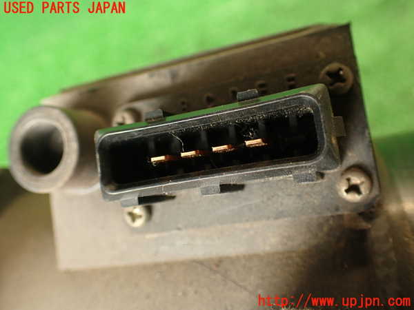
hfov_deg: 56.8
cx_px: 207
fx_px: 383
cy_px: 155
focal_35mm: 32
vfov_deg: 44.2
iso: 200
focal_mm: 5.79
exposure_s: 1/40
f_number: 2.4
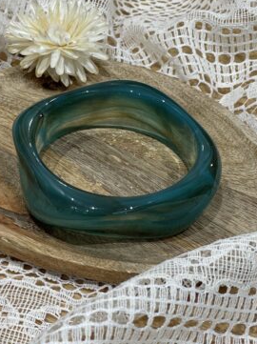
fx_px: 704
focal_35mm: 71
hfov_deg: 20.7
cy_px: 167
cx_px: 117
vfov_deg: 27.4
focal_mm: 7.5
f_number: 2.2
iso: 100
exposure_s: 1/50
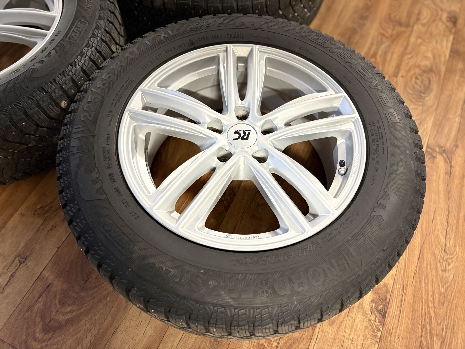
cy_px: 174
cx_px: 232
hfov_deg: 67.3
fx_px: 349
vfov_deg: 53.1
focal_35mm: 26
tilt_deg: -62.7
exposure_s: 1/33
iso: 400
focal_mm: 5.96
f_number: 1.6
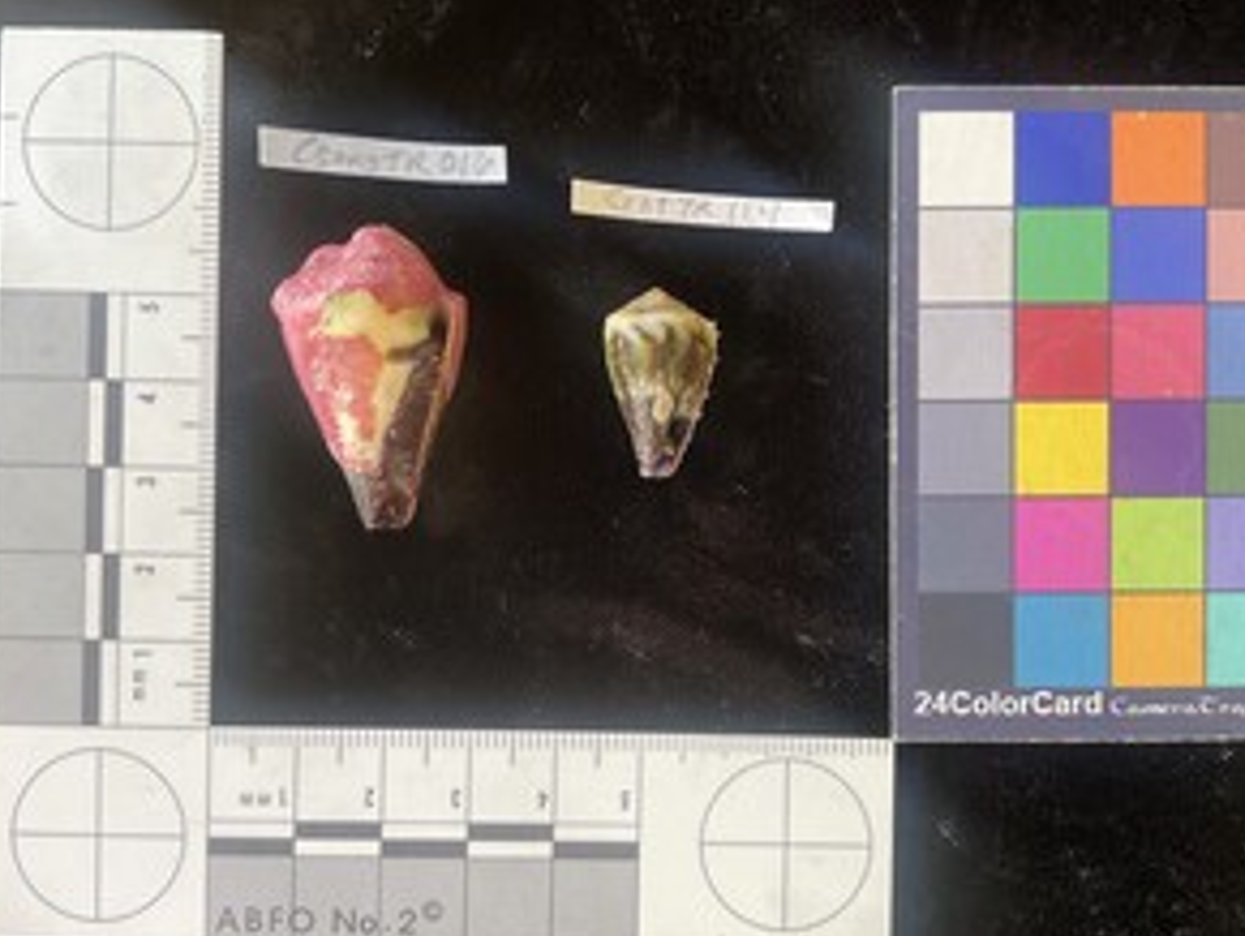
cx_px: 653
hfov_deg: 52.6
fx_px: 1260
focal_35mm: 35
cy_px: 487
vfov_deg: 40.7
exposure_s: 1/60
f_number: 1.8
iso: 40
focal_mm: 3
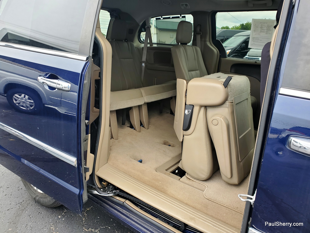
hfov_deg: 67.3
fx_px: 233
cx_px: 155
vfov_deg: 53.1
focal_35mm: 26
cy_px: 116
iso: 50
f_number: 2.4
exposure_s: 1/152
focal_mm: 4.3
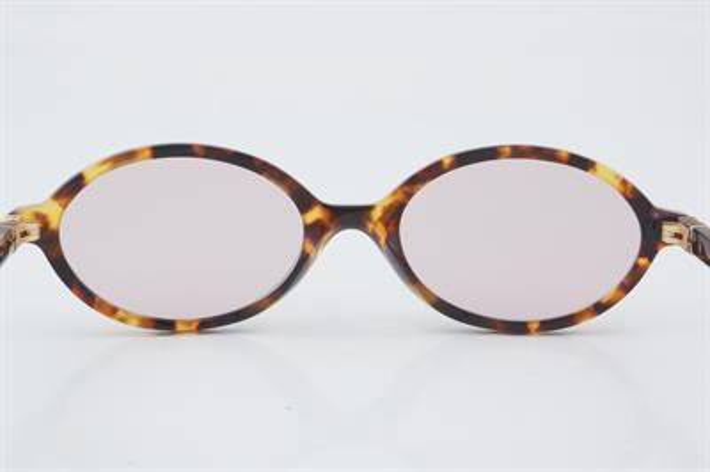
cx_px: 355
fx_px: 1626
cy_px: 236
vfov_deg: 16.5
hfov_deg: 24.6
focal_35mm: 82
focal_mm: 55
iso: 100
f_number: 32
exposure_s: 1/3
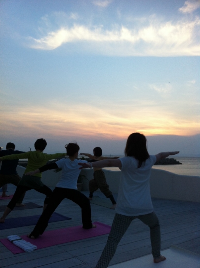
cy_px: 134
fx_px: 270
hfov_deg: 40.6
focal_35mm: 35
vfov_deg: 52.7
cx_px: 100
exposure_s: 1/135
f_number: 2.8
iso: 80
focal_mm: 3.85
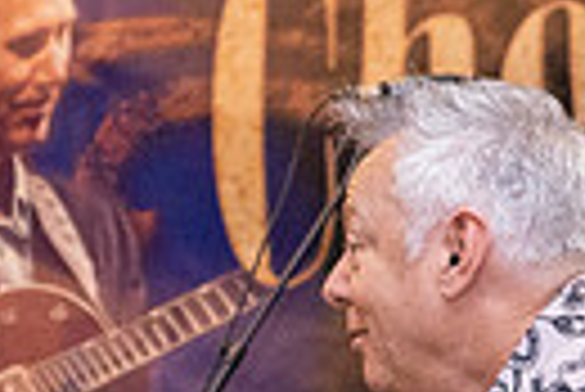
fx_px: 5255
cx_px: -296
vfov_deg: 4.2
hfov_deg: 6.3
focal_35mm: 323
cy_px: 718
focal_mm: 70
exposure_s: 1/160
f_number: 5.6
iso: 3200
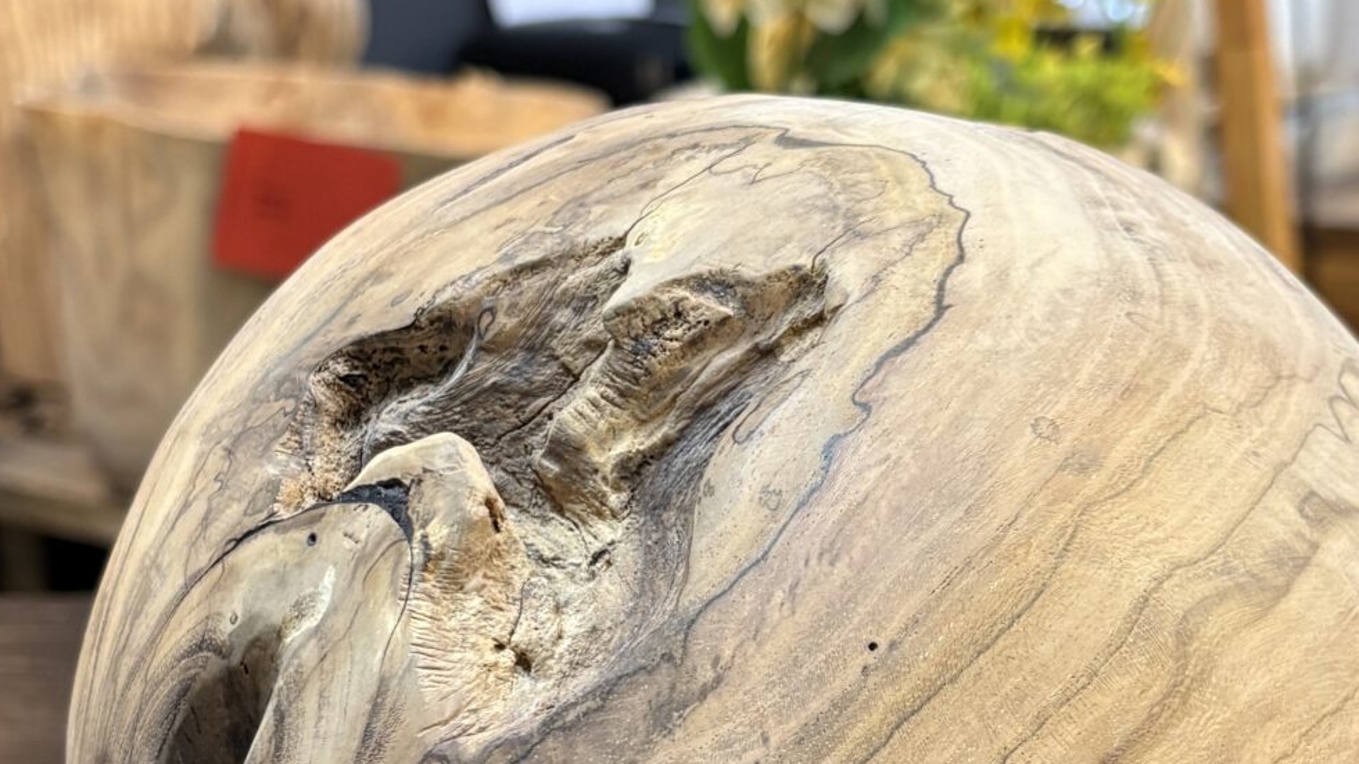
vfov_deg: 16.2
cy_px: 591
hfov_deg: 28.5
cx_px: 851
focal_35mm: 74
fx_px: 2666
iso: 125
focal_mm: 5.96
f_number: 1.6
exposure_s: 1/50
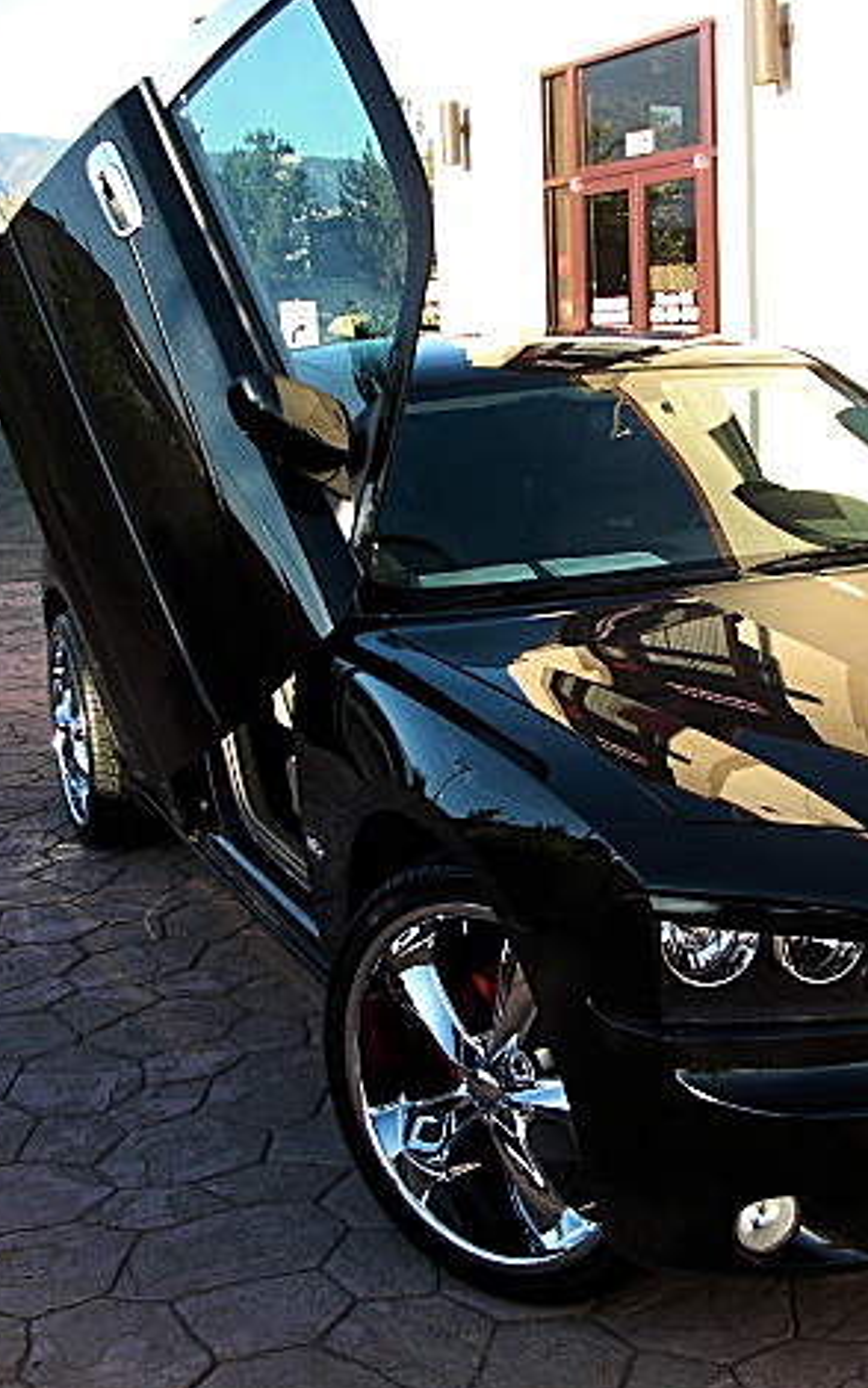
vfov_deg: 38.9
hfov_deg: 24.3
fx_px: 1967
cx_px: 756
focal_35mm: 52
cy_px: 700
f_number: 2.8
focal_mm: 6.3
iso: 50
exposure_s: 1/160
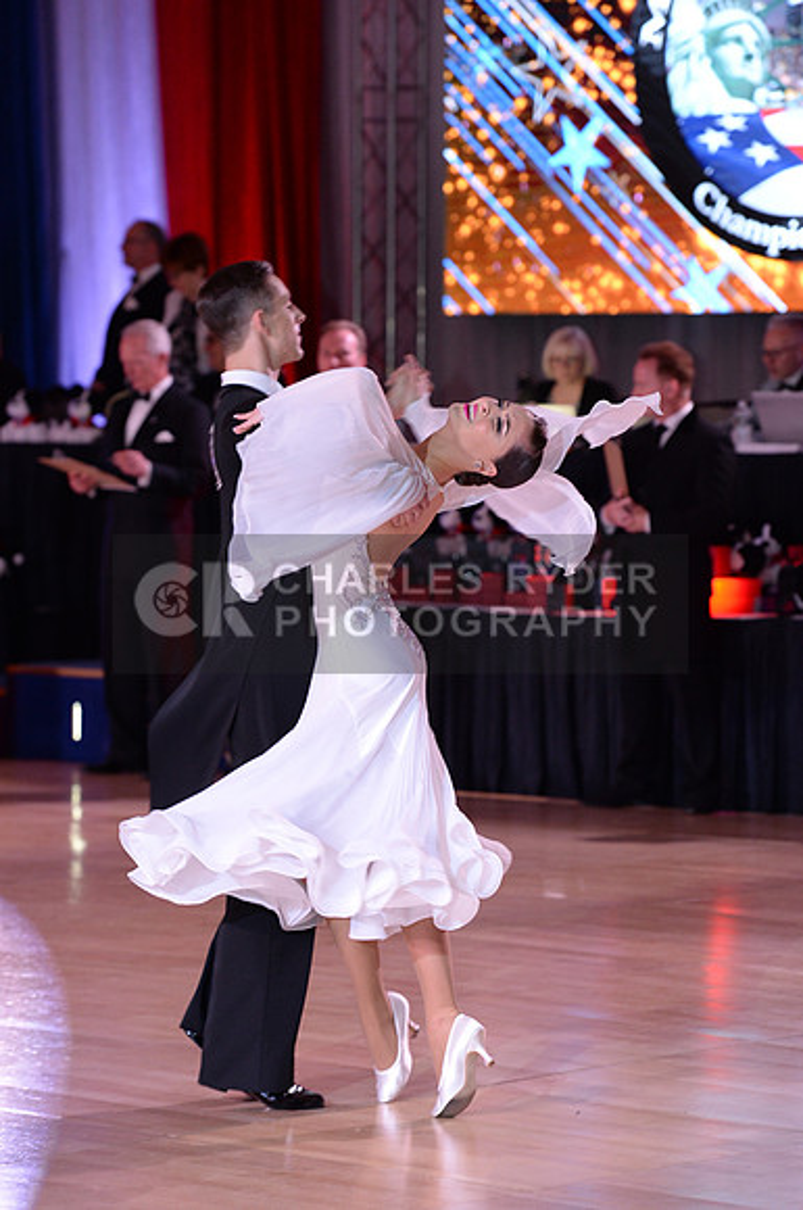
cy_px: 605
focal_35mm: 155
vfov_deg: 13.3
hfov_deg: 8.8
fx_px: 5201
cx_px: 402
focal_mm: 155
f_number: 5
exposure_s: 1/250
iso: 2000
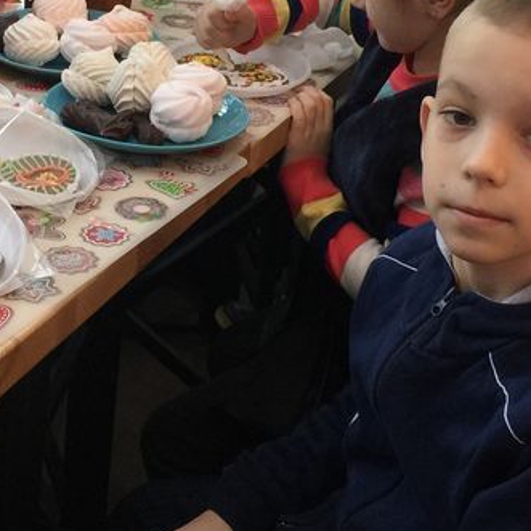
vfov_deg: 18.3
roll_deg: -4.6
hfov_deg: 18.7
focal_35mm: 93
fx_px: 1614
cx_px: 225
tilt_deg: -19.4
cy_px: 42
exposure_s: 1/17
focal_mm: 4.15
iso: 40
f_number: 2.2
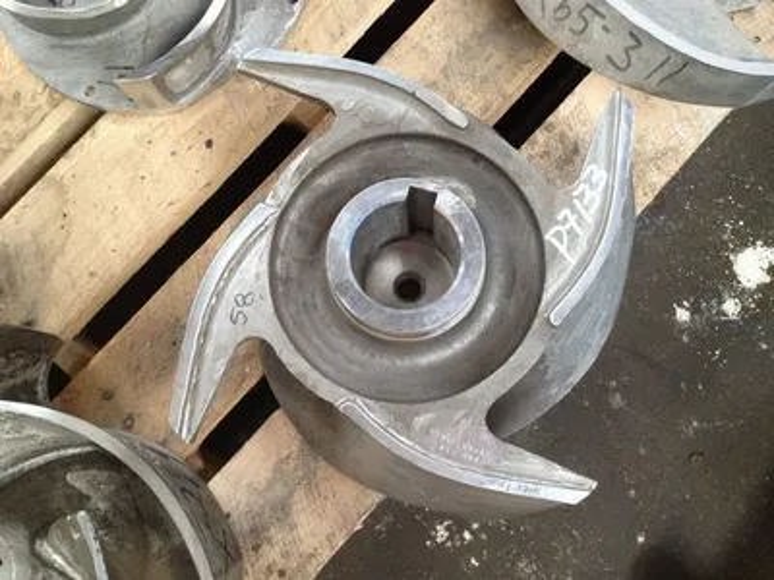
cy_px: 290
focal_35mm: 35
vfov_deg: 40.7
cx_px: 387
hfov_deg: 52.6
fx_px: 783
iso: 320
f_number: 2.4
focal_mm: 4.28
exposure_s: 1/20
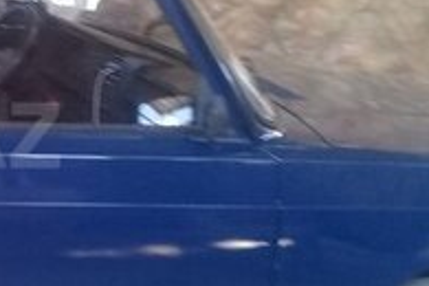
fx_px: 1299
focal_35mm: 109
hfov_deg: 17.3
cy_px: 135
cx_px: -165
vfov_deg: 12.6
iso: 100
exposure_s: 1/40
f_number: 2.2
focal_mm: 3.3
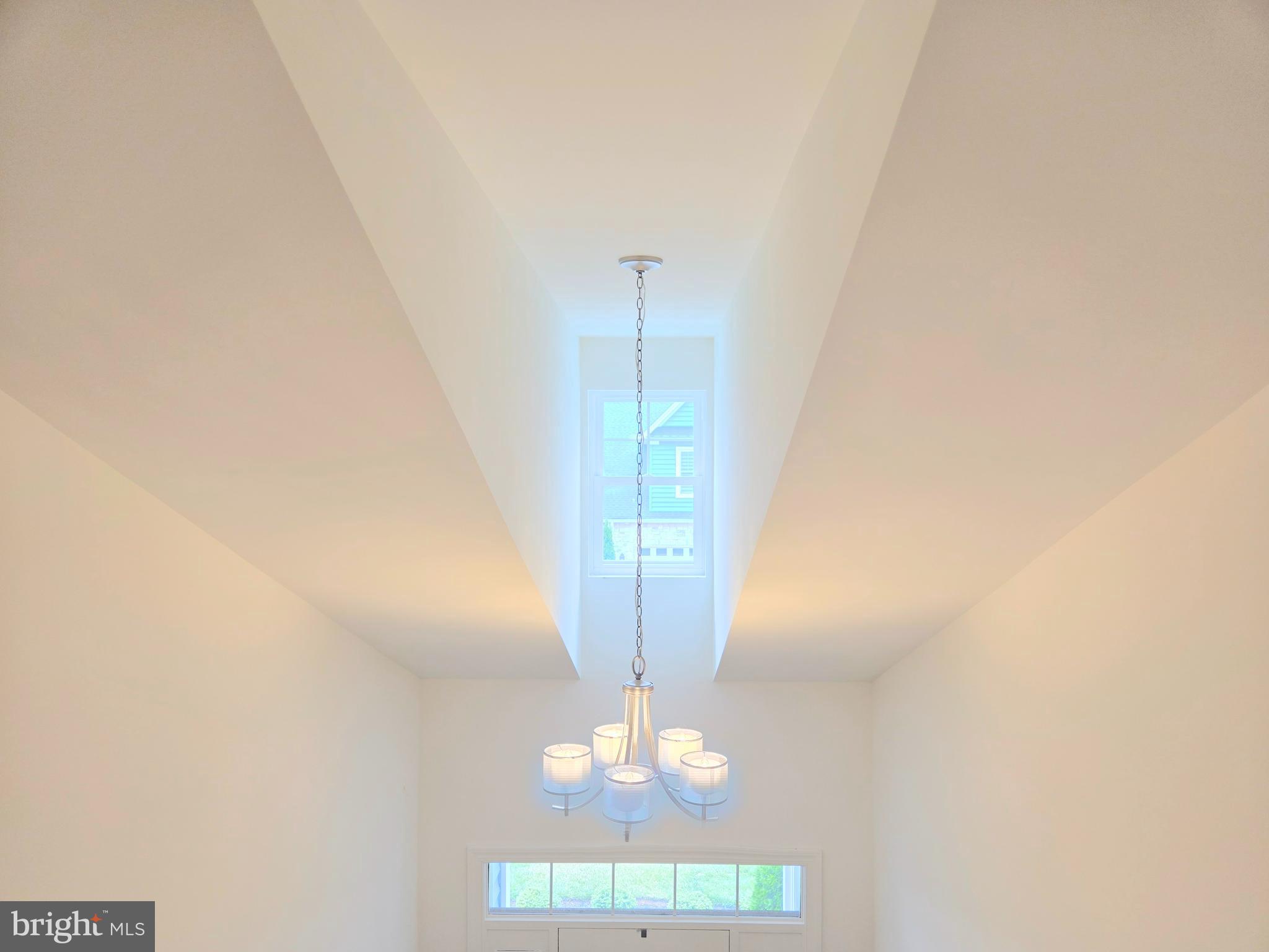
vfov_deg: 58.9
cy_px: 476
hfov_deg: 73.9
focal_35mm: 23
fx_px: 843
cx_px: 634
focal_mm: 5.4
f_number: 1.8
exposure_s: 1/120
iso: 32
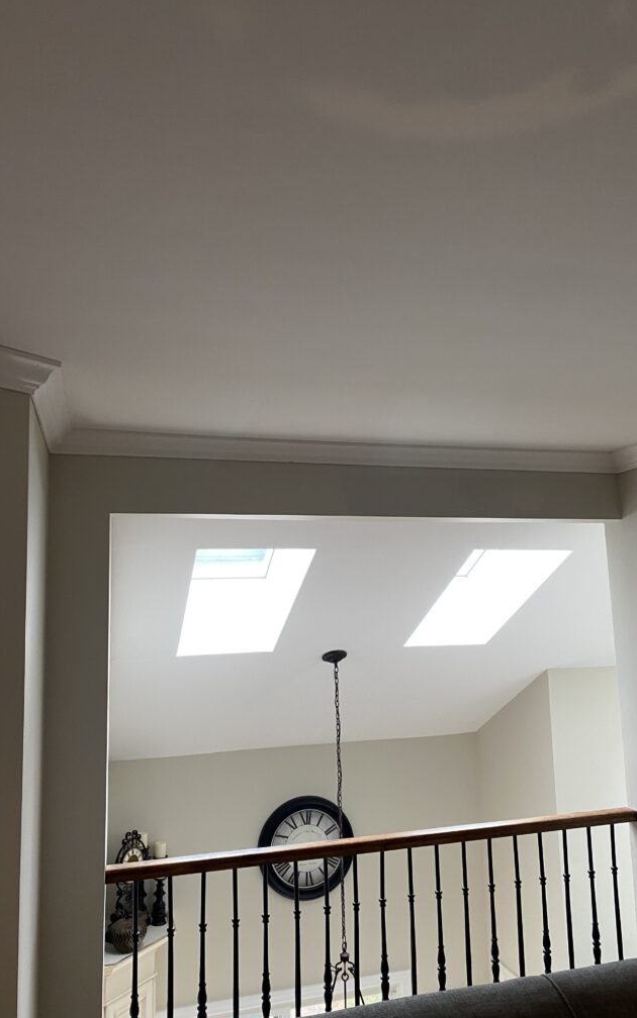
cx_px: 331
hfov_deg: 44.5
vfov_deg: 66.5
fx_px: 778
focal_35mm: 28
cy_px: 510
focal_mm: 4.25
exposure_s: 1/60
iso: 100
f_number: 1.8
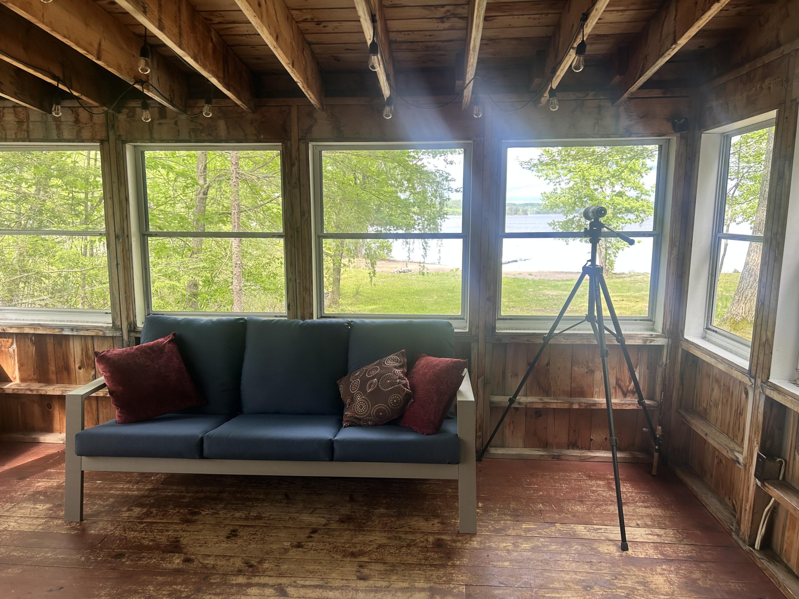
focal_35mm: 26
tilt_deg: -9.9
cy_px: 300
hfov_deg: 67.3
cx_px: 400
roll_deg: -0.1
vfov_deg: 53.1
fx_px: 600
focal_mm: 5.7
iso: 40
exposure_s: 1/121
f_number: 1.5
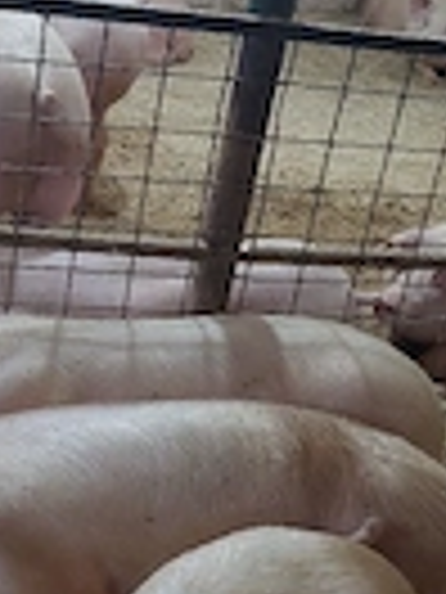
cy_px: 374
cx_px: 113
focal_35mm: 76
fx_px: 1306
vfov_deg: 25.6
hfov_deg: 19.3
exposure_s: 1/50
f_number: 1.8
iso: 500
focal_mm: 5.23
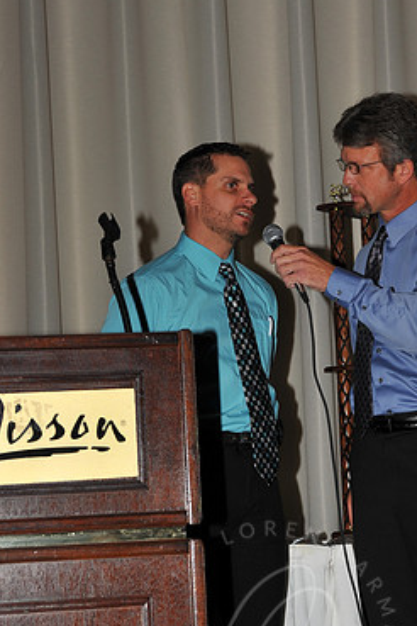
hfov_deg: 12.4
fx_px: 1911
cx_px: 271
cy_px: 377
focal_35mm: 110
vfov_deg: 18.6
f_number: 8
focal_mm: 70
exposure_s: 1/250
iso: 250
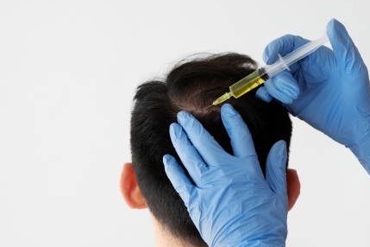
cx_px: 162
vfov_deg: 19.4
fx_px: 719
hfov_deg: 28.8
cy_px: 141
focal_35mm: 70
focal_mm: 50
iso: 640
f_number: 5.6
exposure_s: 1/400
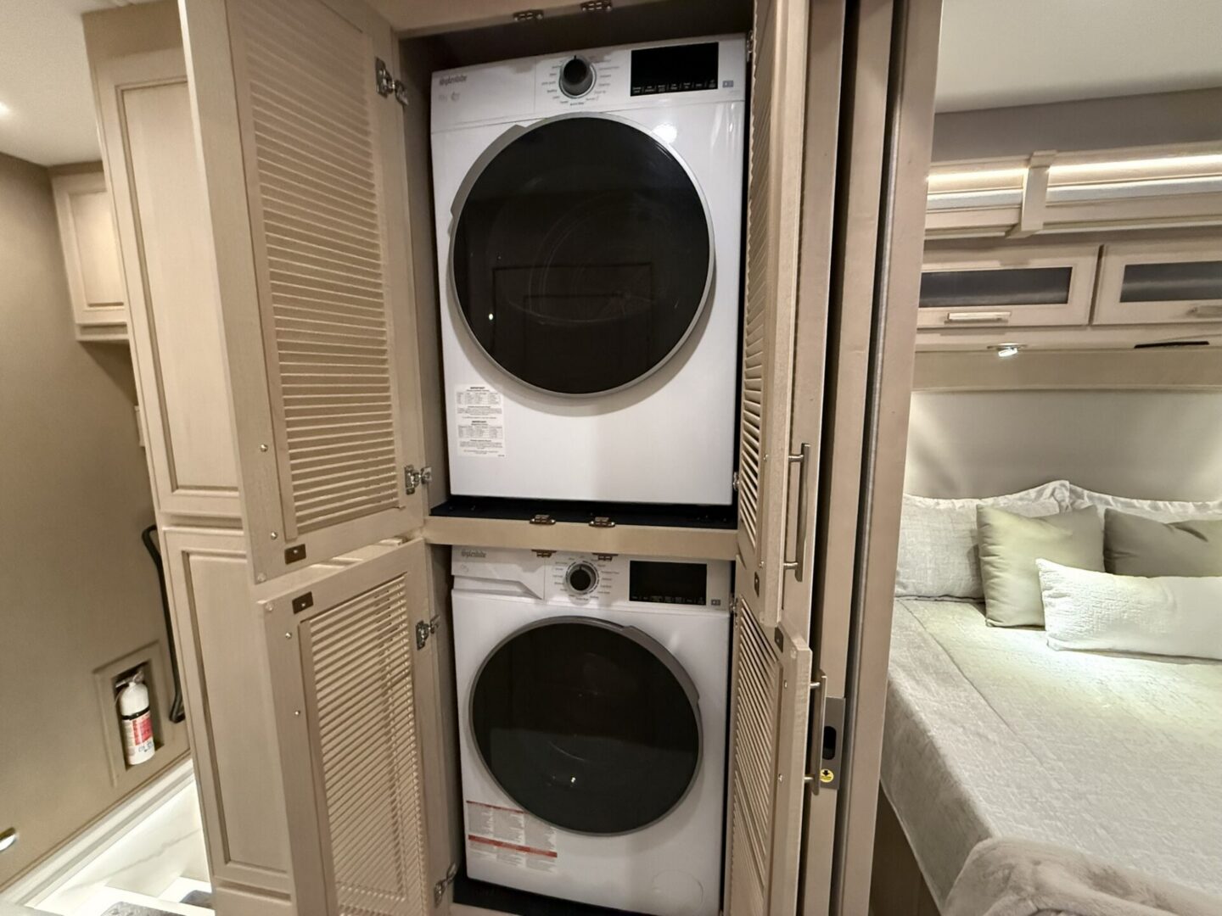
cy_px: 458
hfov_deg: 102.1
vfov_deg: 85.7
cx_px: 611
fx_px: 494
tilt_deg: -7.2
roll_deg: +0.9
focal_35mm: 14
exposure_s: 1/60
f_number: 2.2
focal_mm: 2.22
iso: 1000
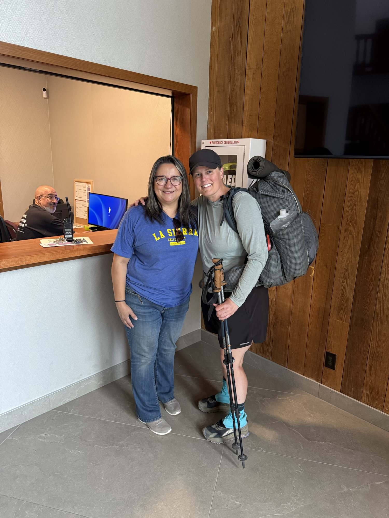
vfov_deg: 71.6
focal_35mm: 24
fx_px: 360
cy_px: 259
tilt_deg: -15.2
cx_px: 194
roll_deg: -2.1
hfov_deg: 56.8
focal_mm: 6.76
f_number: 1.78
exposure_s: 1/60
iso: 400
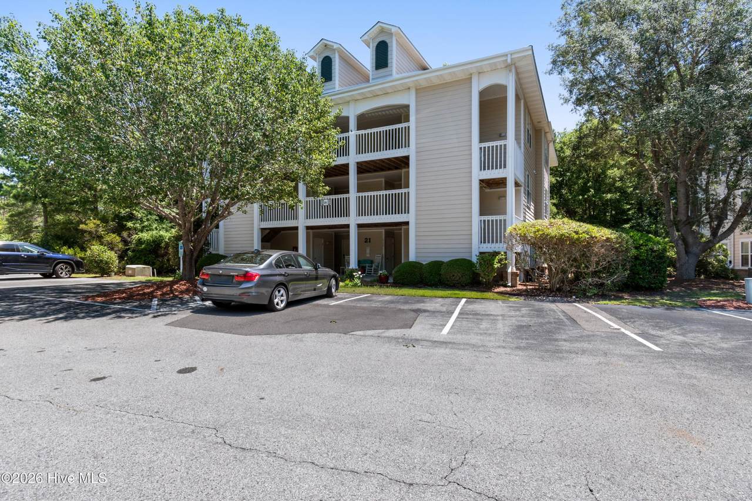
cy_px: 250
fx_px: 376
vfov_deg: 67.4
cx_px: 376
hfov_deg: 90.0
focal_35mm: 18
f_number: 7.1
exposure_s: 1/200
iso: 100
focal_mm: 12
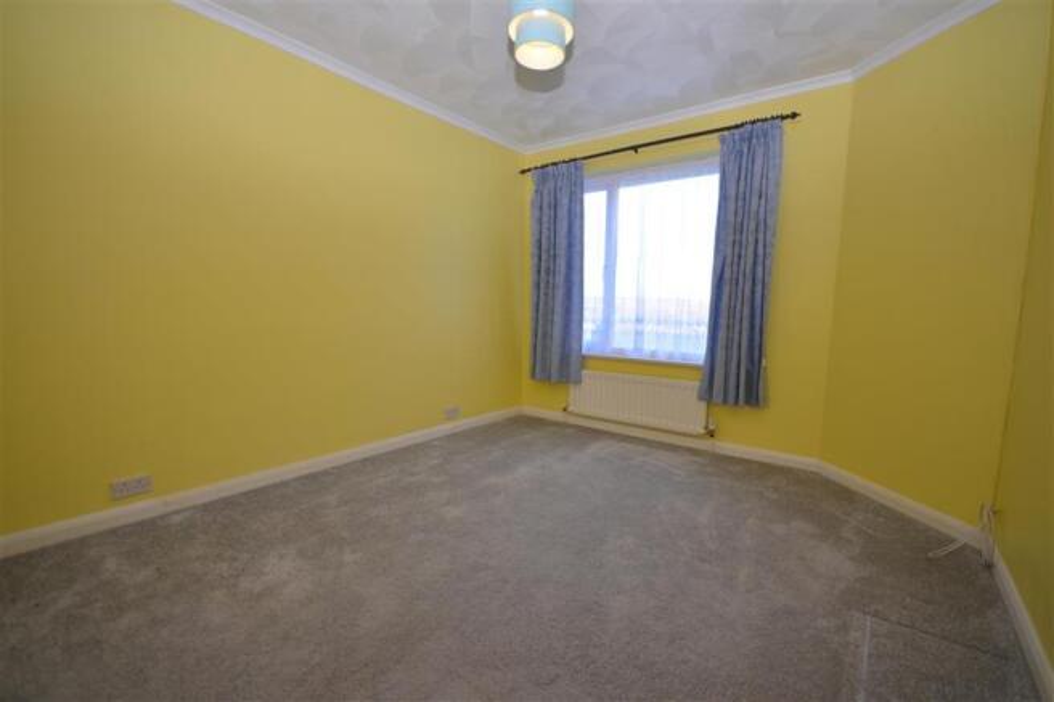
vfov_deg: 77.3
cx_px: 527
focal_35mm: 15
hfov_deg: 100.4
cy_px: 351
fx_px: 439
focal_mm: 10
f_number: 4
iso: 320
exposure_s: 1/60
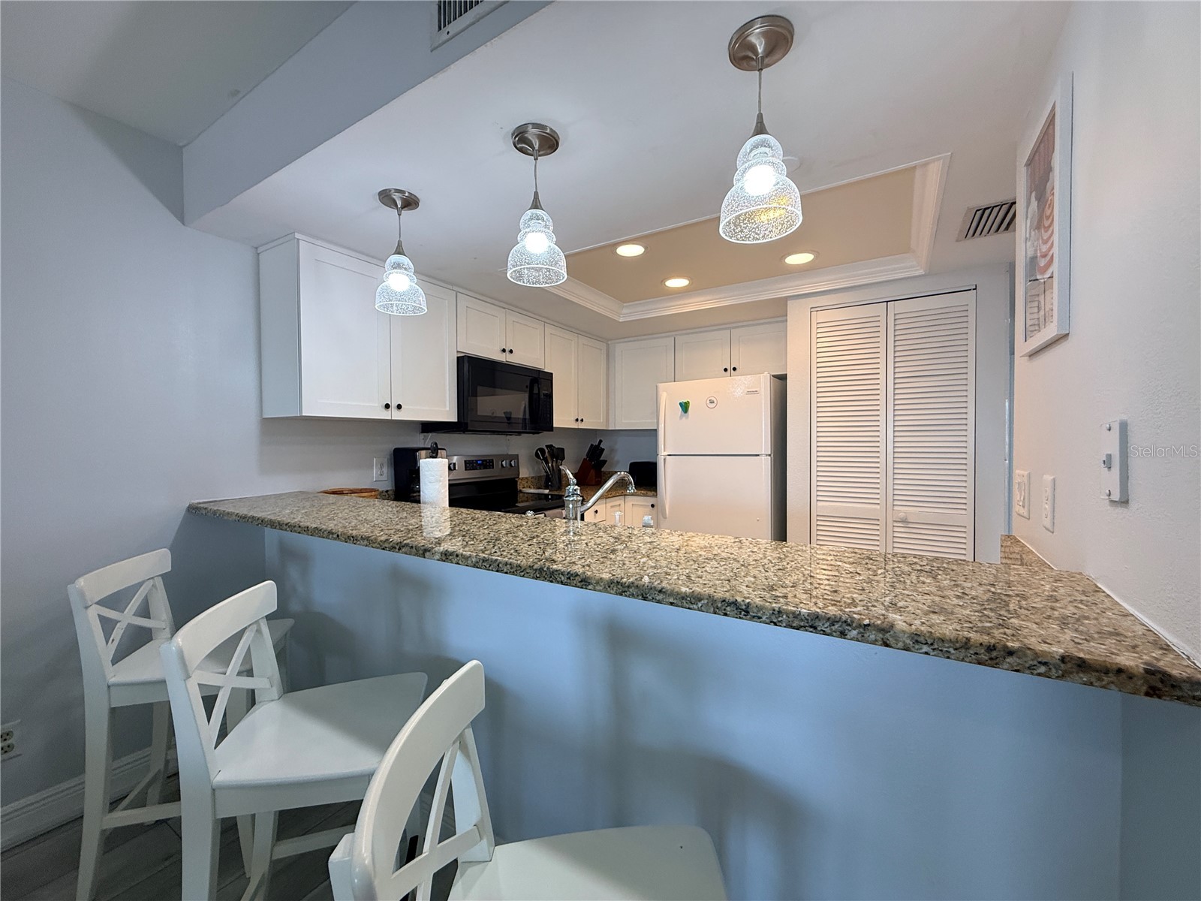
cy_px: 450
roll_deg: +0.9
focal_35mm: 14
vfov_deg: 85.7
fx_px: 486
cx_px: 600
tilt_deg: -1.0
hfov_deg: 102.1
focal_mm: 2.22
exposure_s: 1/120
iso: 160
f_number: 2.2
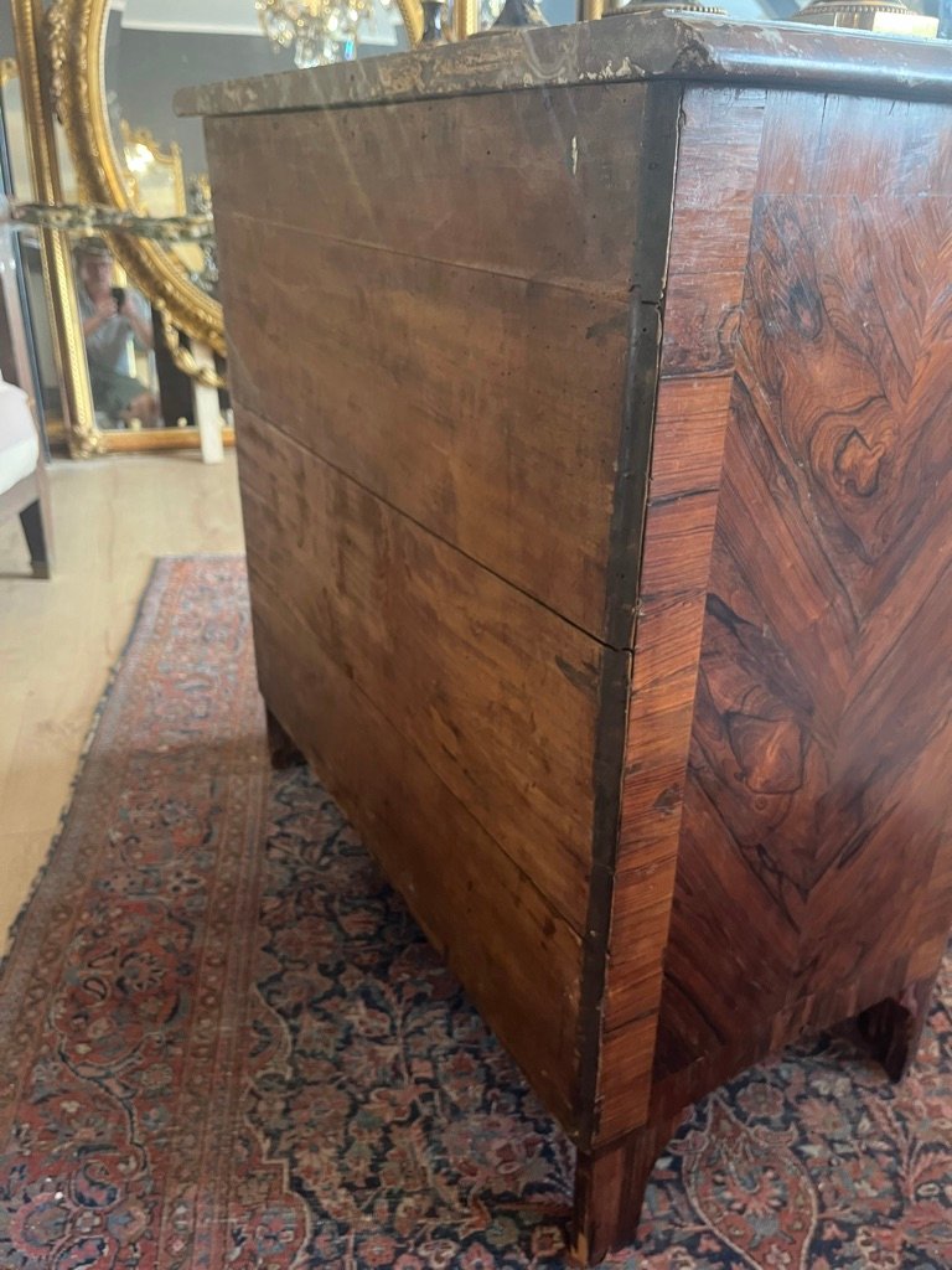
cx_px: 476
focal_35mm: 26
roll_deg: -2.0
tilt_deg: -26.7
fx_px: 953
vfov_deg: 67.3
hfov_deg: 53.1
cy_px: 635
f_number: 1.6
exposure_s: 1/50
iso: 200
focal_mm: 5.1
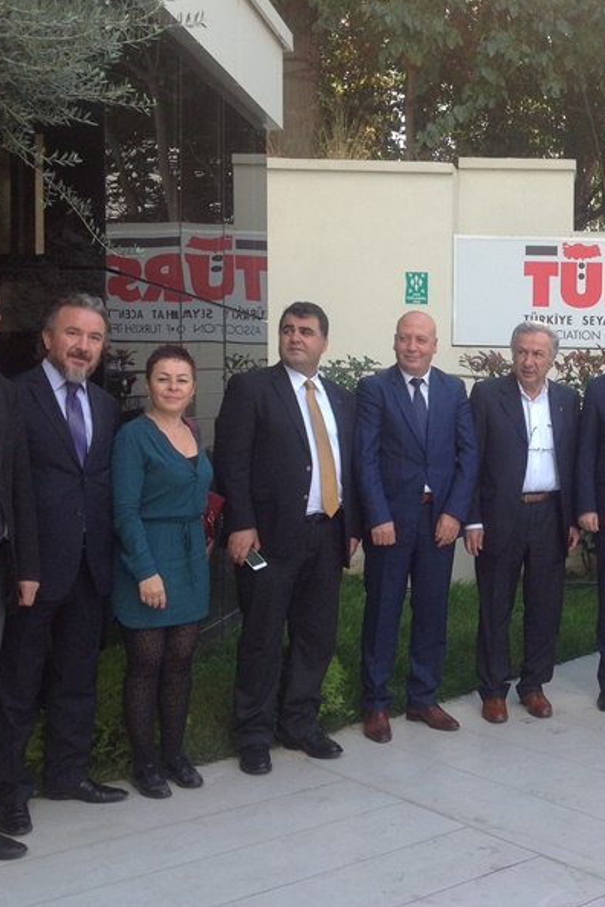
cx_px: 541
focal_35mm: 49
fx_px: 1235
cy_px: 452
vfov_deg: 40.3
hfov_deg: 26.6
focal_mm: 4.28
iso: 50
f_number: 2.4
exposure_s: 1/246
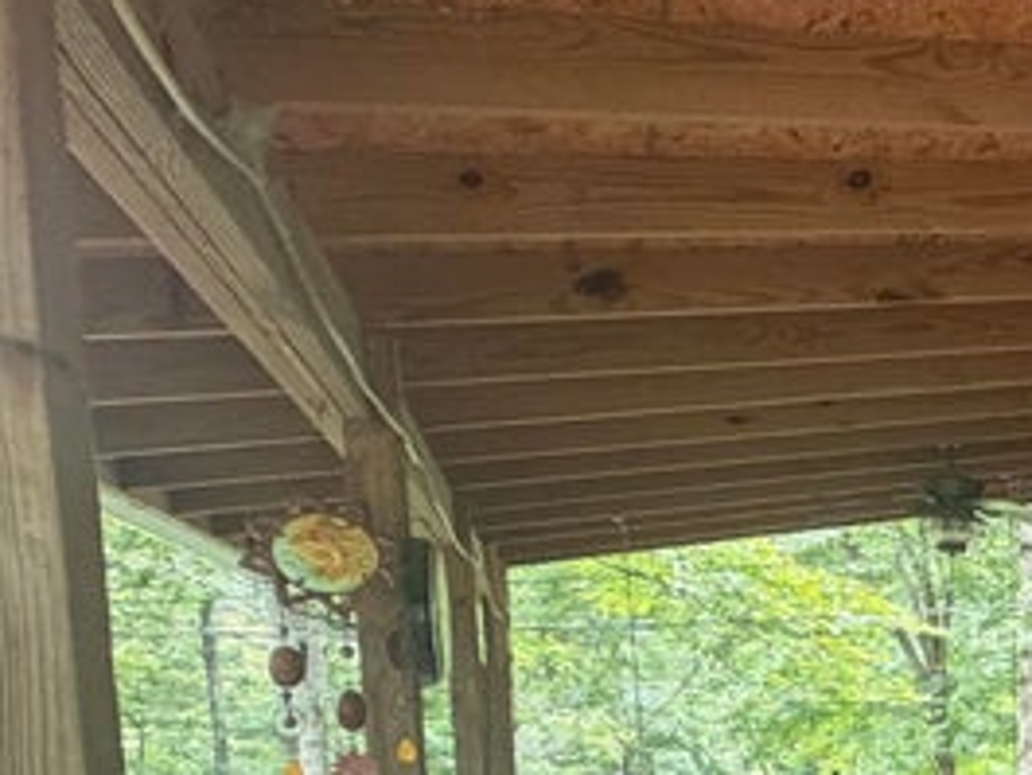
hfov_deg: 26.7
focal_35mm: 45
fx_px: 1342
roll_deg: +0.6
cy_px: 787
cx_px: 1618
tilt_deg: -4.8
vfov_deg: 29.9
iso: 320
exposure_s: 1/105
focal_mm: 2.22
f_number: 2.2
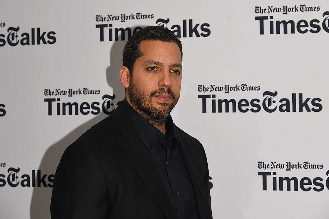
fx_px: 749
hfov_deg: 24.8
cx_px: 164
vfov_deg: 16.7
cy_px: 110
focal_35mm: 82
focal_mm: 82
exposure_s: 1/160
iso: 800
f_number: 6.3
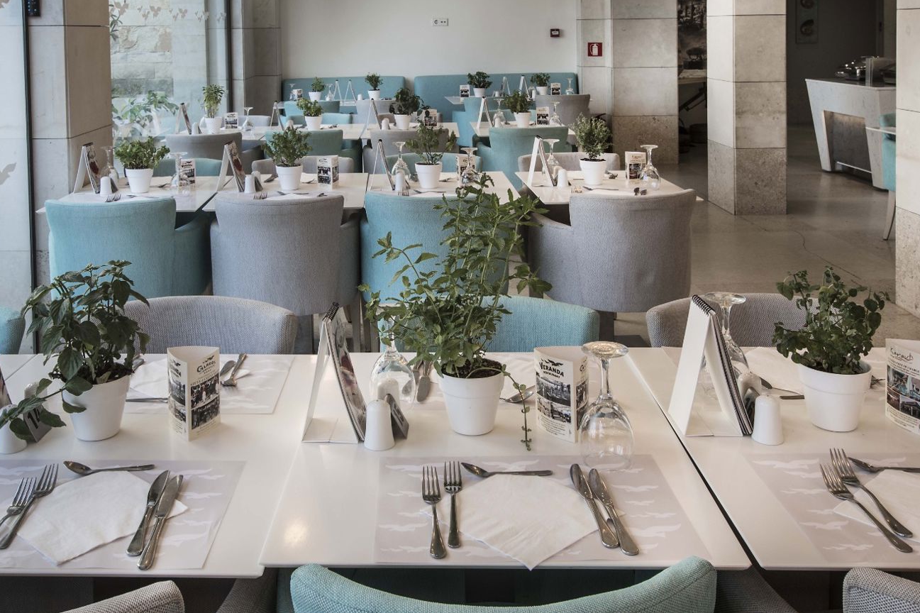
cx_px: 426
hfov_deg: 51.9
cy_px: 240
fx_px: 945
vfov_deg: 35.8
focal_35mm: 37
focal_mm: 20
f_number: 11
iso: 100
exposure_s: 1/10
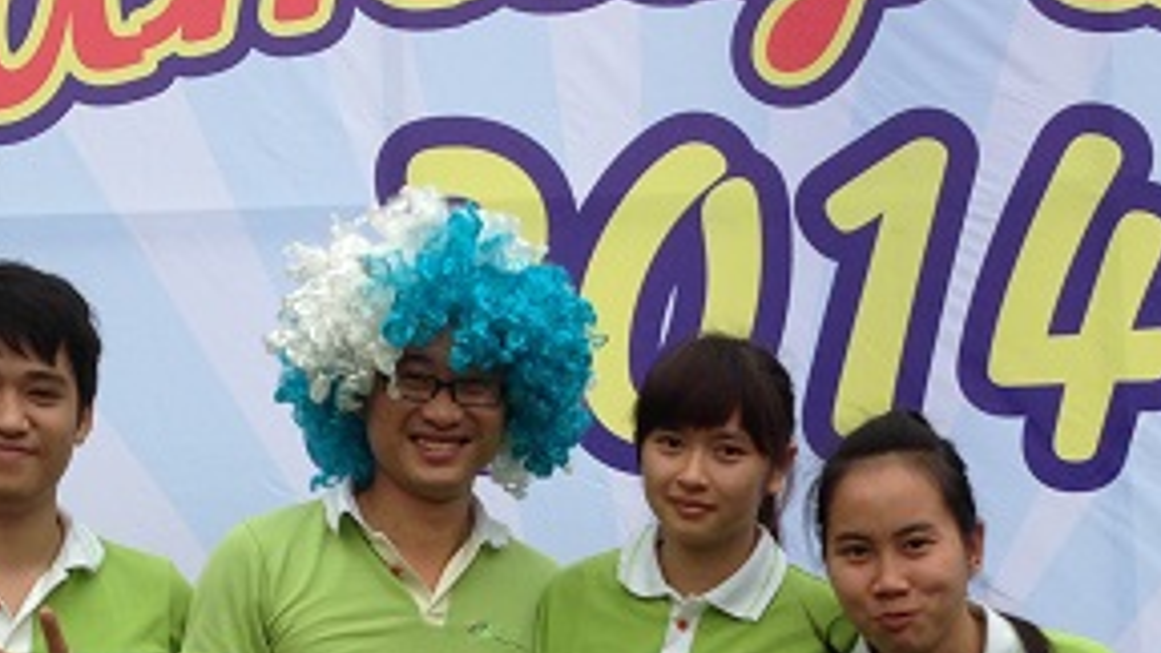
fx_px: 2494
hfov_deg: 26.2
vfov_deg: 14.6
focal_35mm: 81
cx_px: 576
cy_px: 699
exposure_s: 1/775
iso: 50
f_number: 2.4
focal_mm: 4.12
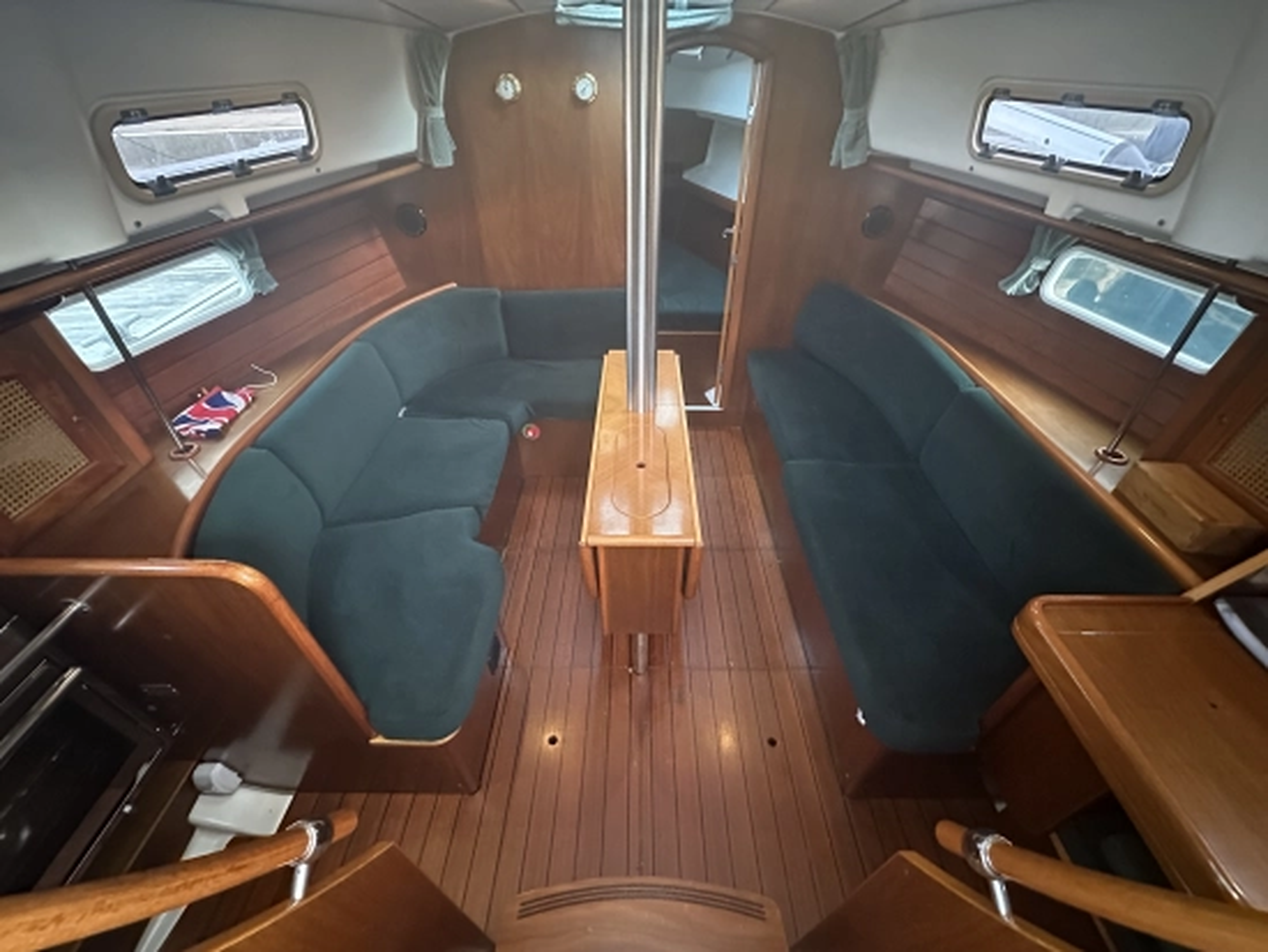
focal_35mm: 14
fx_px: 513
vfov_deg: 85.7
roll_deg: +0.4
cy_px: 476
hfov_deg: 102.0
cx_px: 634
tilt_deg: -39.2
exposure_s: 1/41
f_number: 2.2
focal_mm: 2.22
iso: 1250
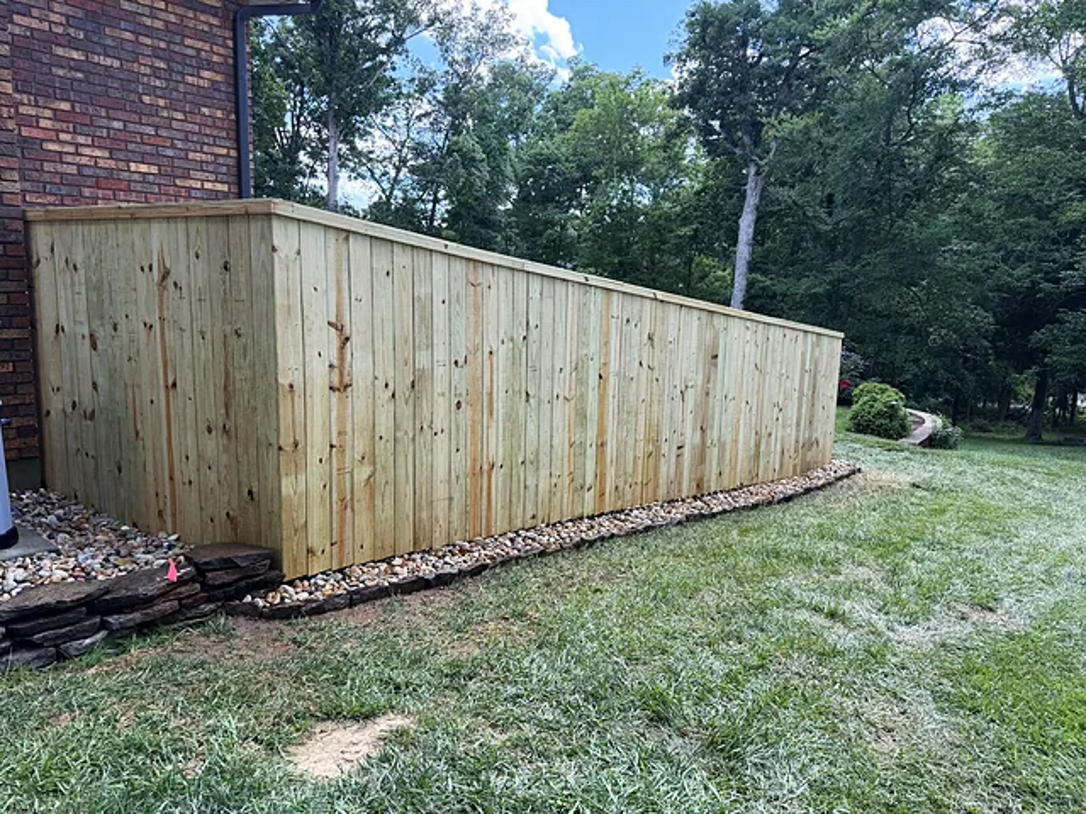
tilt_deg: -8.0
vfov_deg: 56.8
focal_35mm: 24
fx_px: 753
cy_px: 407
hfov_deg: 71.6
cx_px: 543
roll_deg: -1.3
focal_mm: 6.76
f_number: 1.78
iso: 100
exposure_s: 1/643
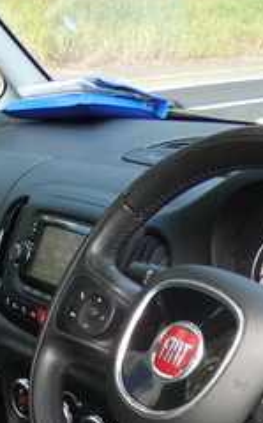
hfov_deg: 18.0
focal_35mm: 71
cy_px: 483
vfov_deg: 26.4
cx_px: 19
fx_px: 816
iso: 80
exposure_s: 1/80
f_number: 2.8
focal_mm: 3.6
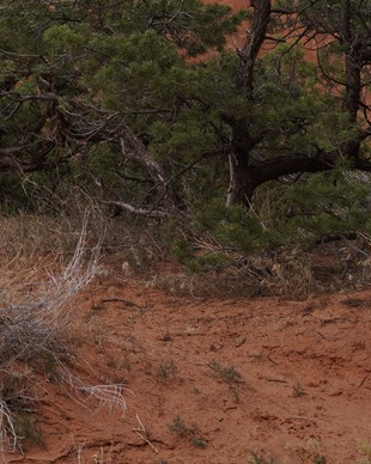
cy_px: -183
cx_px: -488
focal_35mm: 150
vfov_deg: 12.4
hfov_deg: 9.3
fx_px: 2060
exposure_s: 1/100
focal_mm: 31
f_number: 8
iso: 200
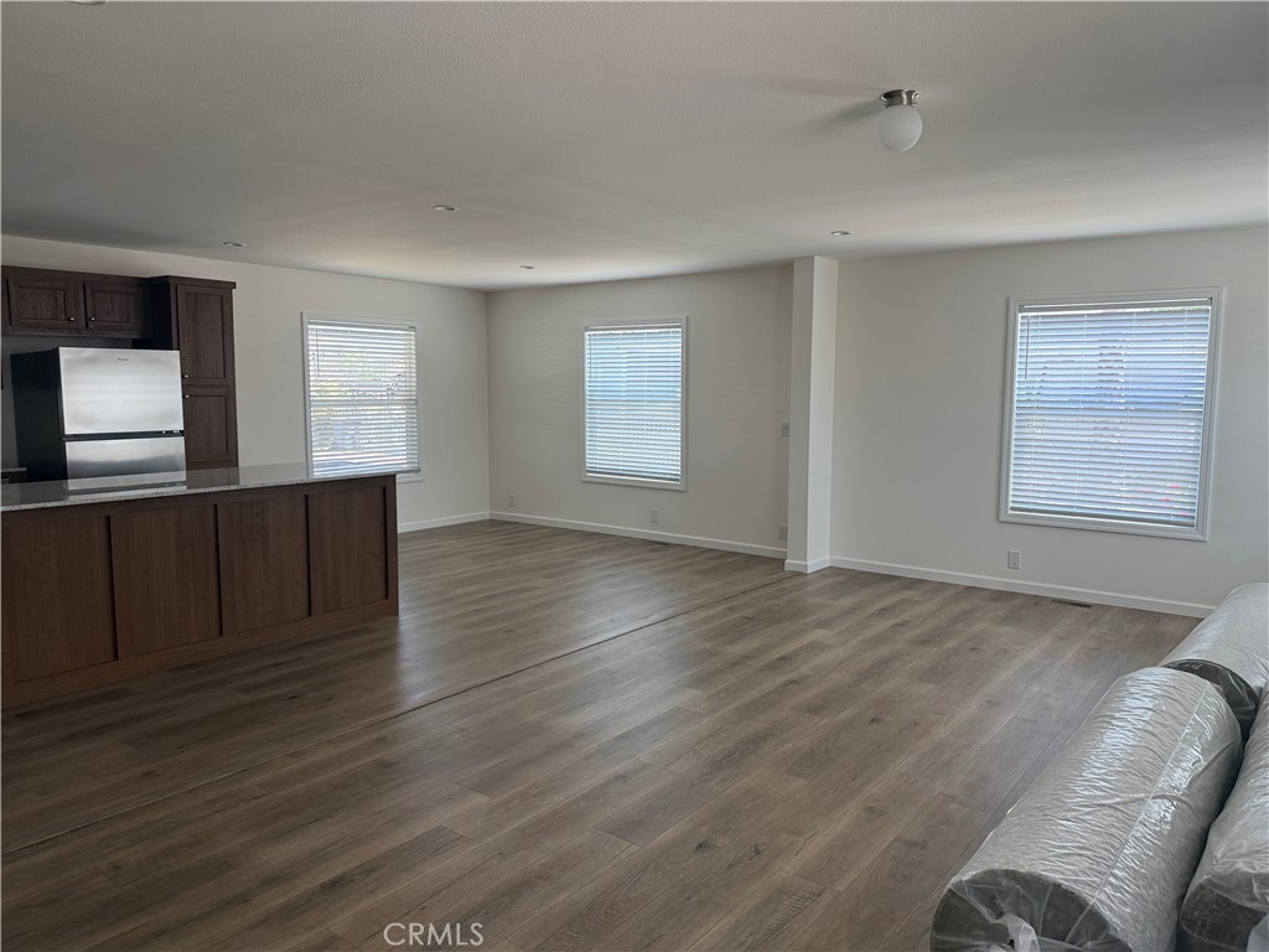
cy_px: 476
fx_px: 880
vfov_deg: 56.8
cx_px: 634
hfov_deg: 71.6
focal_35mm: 24
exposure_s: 1/166
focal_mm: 6.76
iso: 125
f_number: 1.78
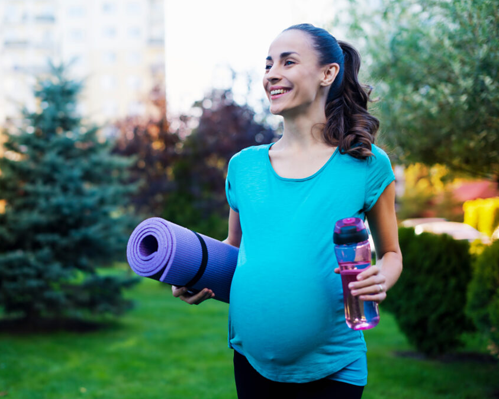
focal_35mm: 57
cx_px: 203
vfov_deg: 26.7
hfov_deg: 32.9
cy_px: 202
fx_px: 842
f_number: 2.5
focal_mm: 50
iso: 80
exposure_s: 1/200
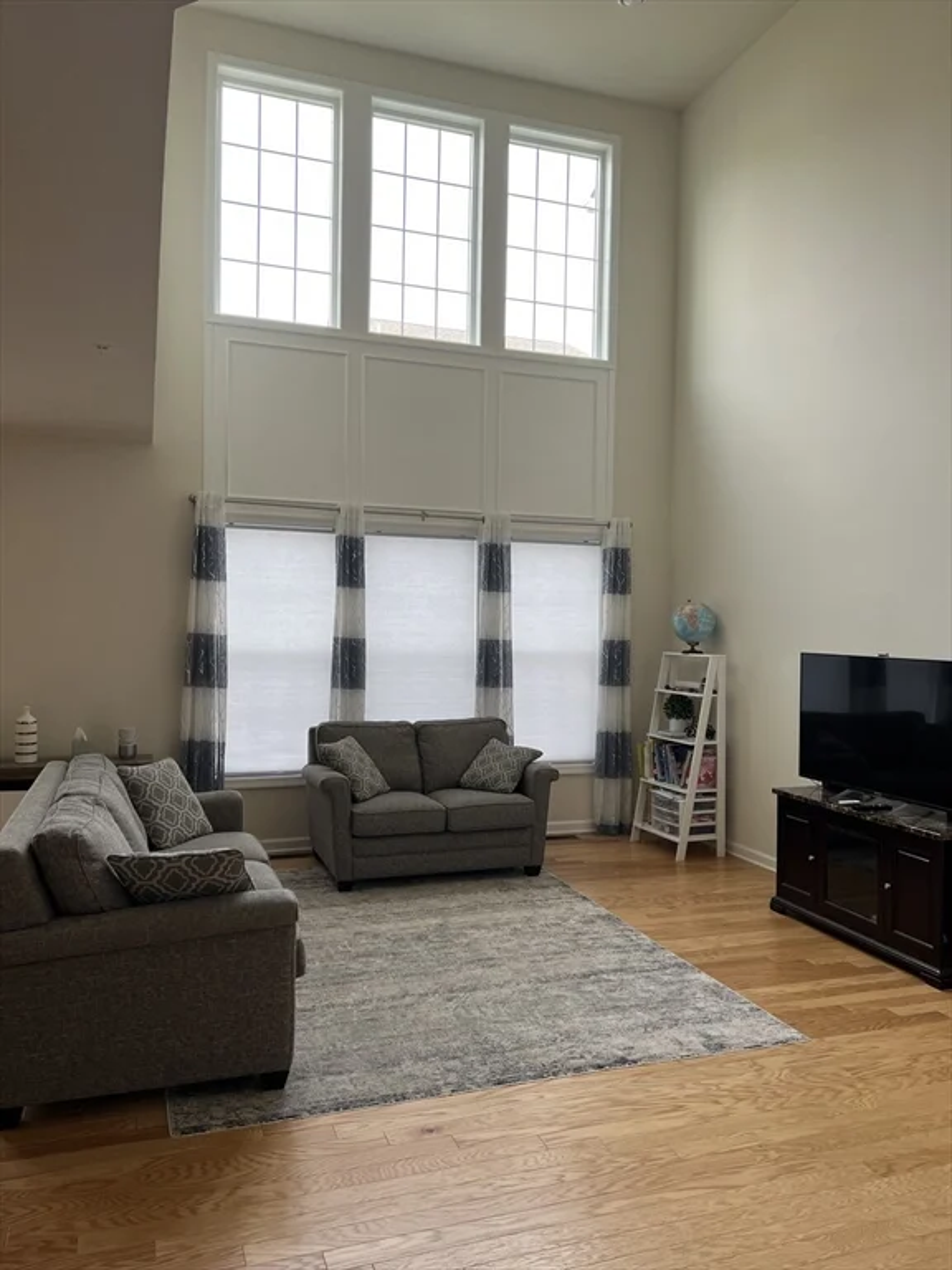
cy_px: 635
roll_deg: -0.9
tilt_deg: -0.1
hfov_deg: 53.1
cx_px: 476
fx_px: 953
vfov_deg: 67.3
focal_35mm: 26
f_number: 1.5
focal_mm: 5.7
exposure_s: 1/121
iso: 50
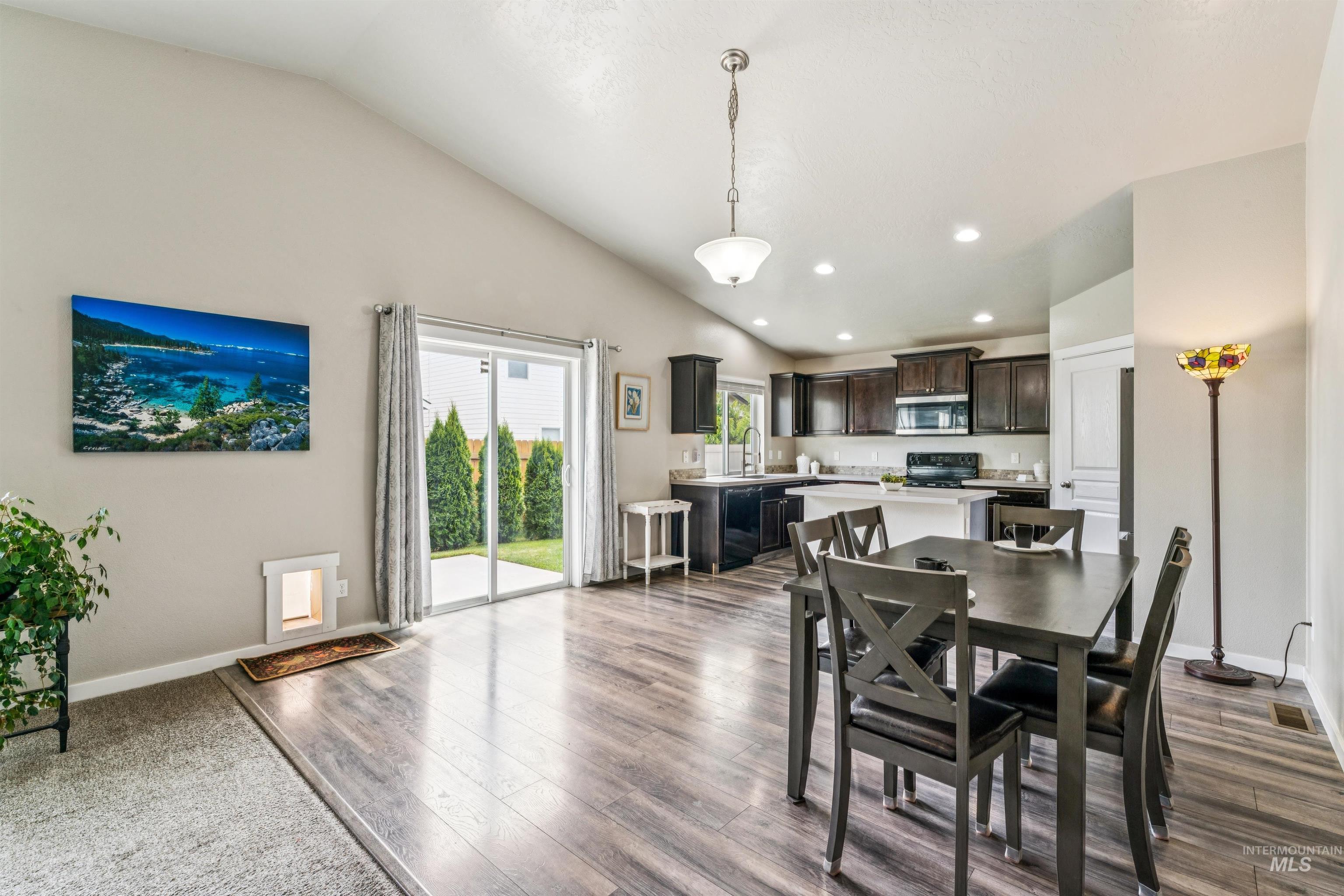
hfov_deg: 97.1
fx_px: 594
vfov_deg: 74.1
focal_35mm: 16
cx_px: 672
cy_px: 448
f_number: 13
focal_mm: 15.9
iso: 400
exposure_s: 1/13
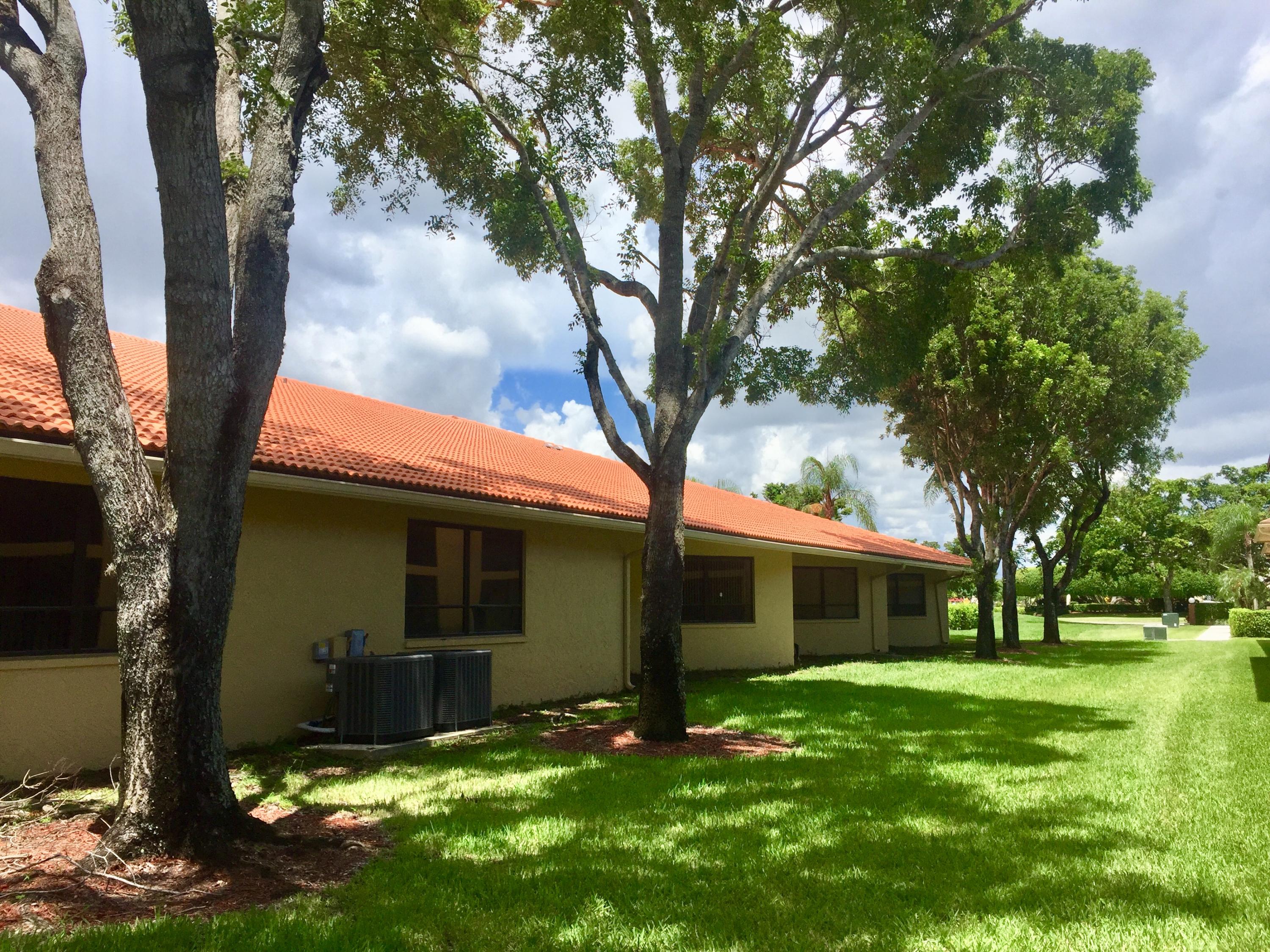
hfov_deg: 61.7
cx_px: 635
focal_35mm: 29
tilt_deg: +7.7
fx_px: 1064
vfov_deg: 48.2
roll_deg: -0.2
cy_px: 476
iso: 32
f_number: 2.2
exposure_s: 1/2198
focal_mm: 4.15
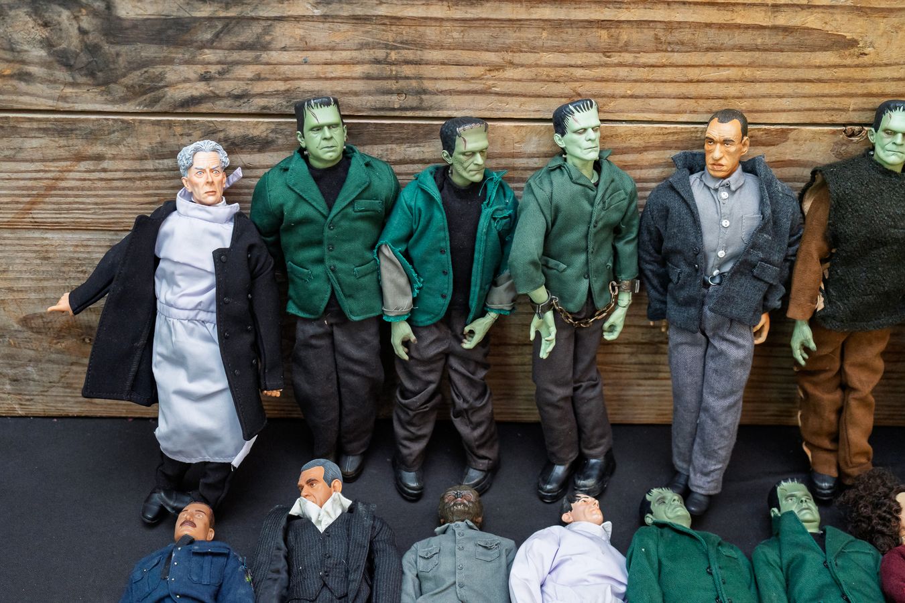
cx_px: 452
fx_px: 1005
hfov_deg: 48.5
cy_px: 302
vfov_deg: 33.4
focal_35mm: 40
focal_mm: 40
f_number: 4
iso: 1600
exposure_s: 1/60
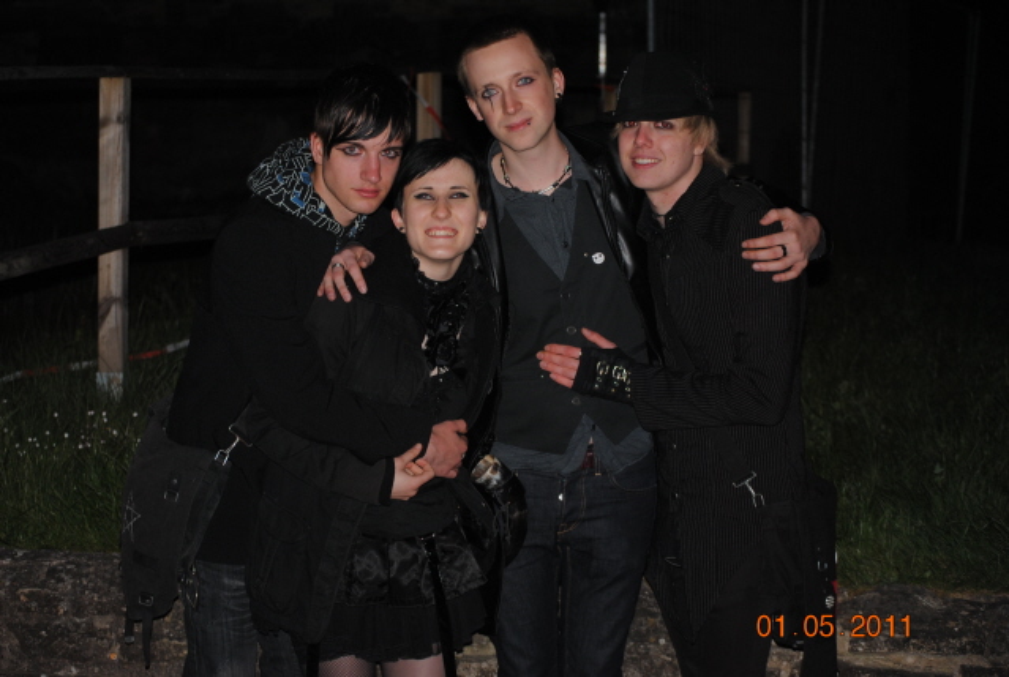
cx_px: 504
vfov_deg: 16.6
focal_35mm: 82
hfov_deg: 24.6
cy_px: 338
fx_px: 2317
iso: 200
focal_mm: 55
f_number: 4
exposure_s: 1/60
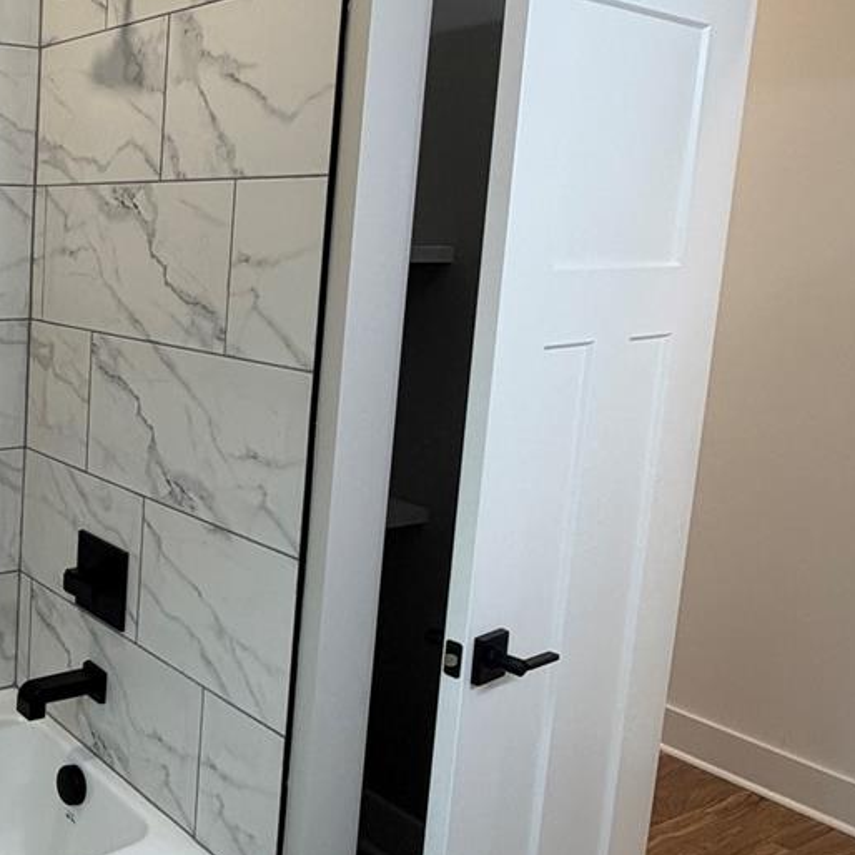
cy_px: 371
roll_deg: -1.1
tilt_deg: -9.6
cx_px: -68
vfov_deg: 44.8
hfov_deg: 38.0
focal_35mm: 37
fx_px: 1034
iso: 125
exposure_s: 1/120
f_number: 2.2
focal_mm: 2.22
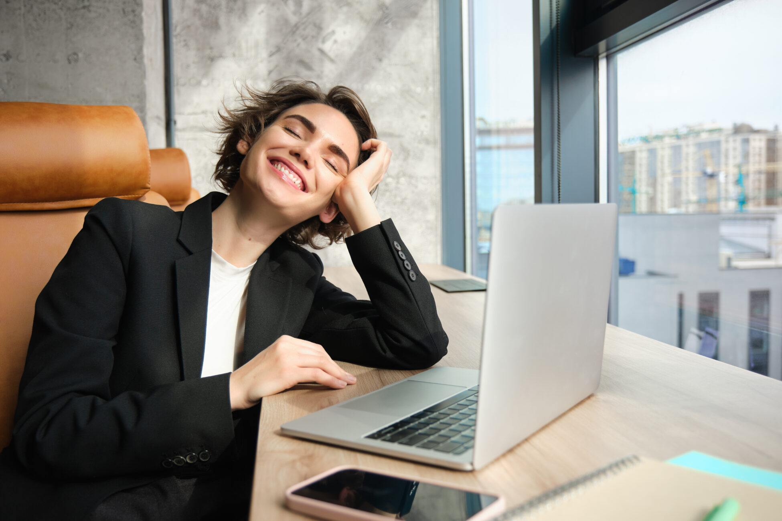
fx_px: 695
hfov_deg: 58.7
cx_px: 391
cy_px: 260
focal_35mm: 32
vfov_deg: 41.1
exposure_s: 1/250
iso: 200
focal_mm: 21.3
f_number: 2.8
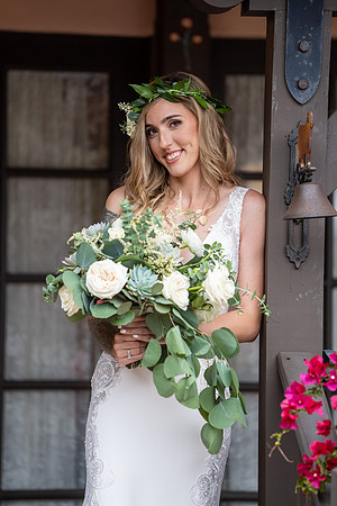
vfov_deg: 10.3
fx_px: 2808
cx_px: 168
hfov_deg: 6.9
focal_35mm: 200
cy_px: 253
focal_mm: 200
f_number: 2.8
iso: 250
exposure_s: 1/200
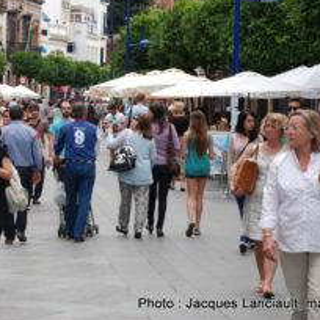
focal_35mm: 163
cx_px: -11
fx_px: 1705
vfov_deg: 10.7
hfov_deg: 10.6
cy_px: 64
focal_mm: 52
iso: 100
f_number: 5.6
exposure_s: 1/125
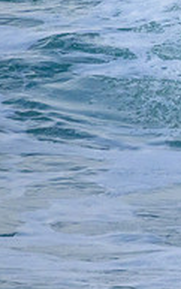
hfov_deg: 0.5
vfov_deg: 0.7
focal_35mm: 2871
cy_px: -17
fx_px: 22609
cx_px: 493
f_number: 11
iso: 3200
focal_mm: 800
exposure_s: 1/1600
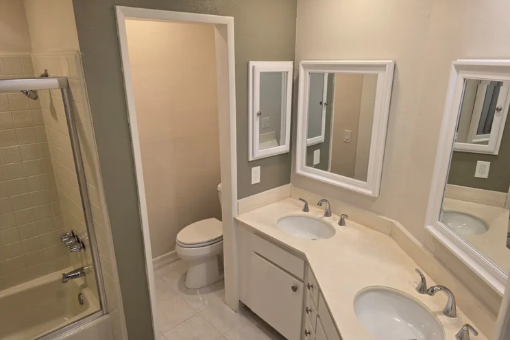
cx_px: 255
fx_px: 340
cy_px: 176
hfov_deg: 73.7
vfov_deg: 53.1
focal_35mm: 24
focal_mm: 6.3
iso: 64
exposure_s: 1/120
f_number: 1.7
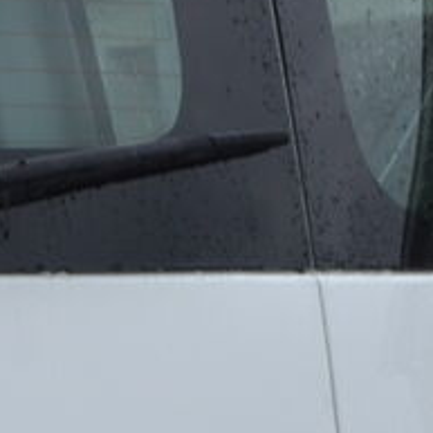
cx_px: -796
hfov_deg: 4.4
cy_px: 577
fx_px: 5392
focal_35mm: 381
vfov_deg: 4.6
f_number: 7.1
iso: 100
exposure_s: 1/200
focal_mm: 30
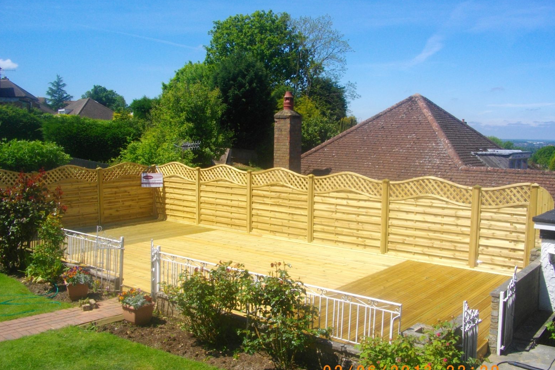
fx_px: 524
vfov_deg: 38.8
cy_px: 204
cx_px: 274
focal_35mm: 34
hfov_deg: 55.8
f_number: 5.5
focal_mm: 5.7
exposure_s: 1/400
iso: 100
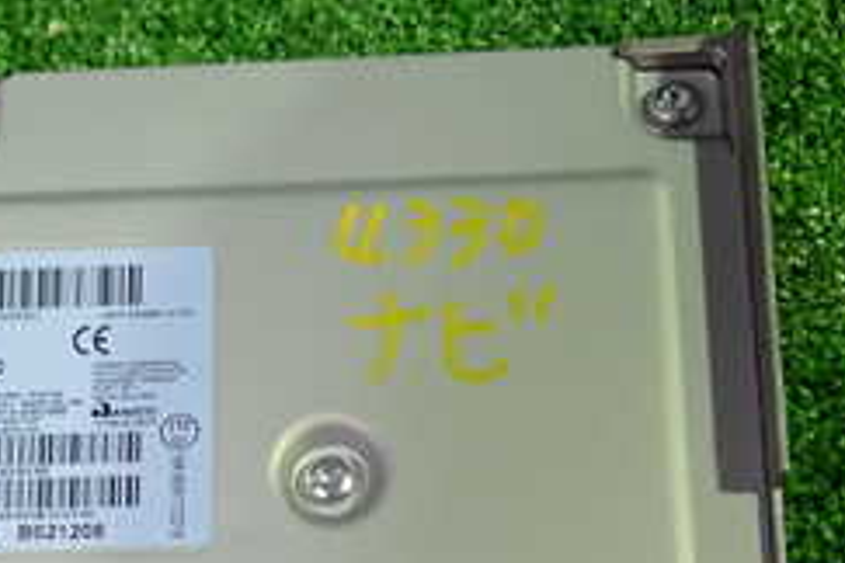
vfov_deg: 17.1
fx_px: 1807
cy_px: 639
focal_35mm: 77
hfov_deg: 25.8
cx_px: 160
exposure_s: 1/30
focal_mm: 5.4
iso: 250
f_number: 2.3
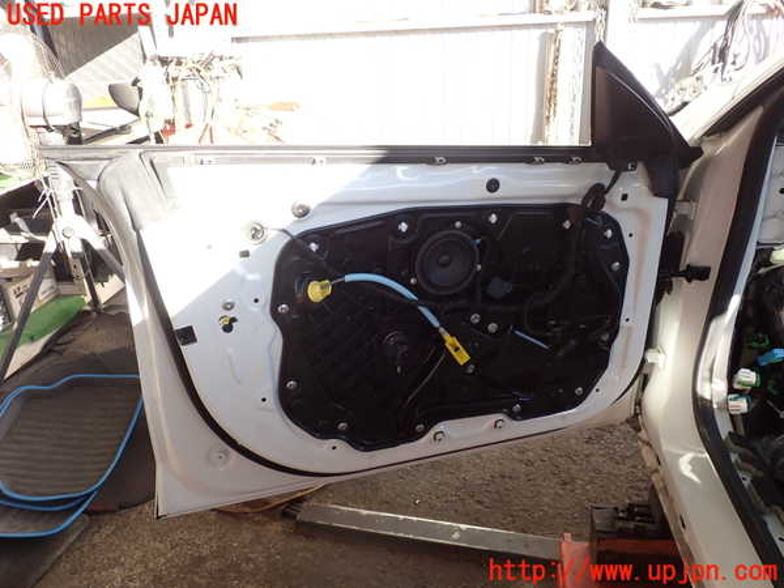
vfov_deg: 46.8
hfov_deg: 60.0
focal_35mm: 30
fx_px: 679
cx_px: 392
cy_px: 294
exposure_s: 1/100
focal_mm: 5.4
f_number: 3.2
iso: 100
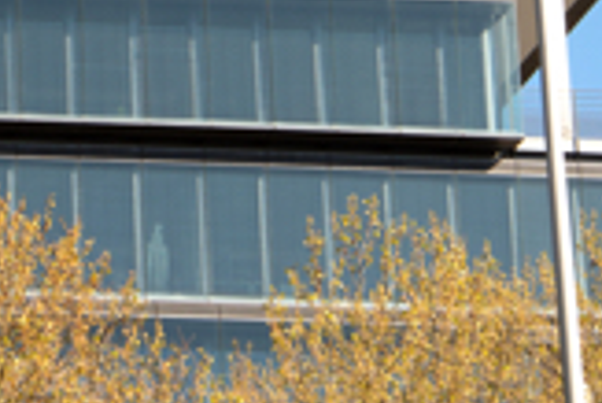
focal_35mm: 246
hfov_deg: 8.3
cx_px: 11
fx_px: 4117
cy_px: -518
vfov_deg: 5.4
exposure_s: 1/200
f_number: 7.1
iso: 100
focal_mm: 50
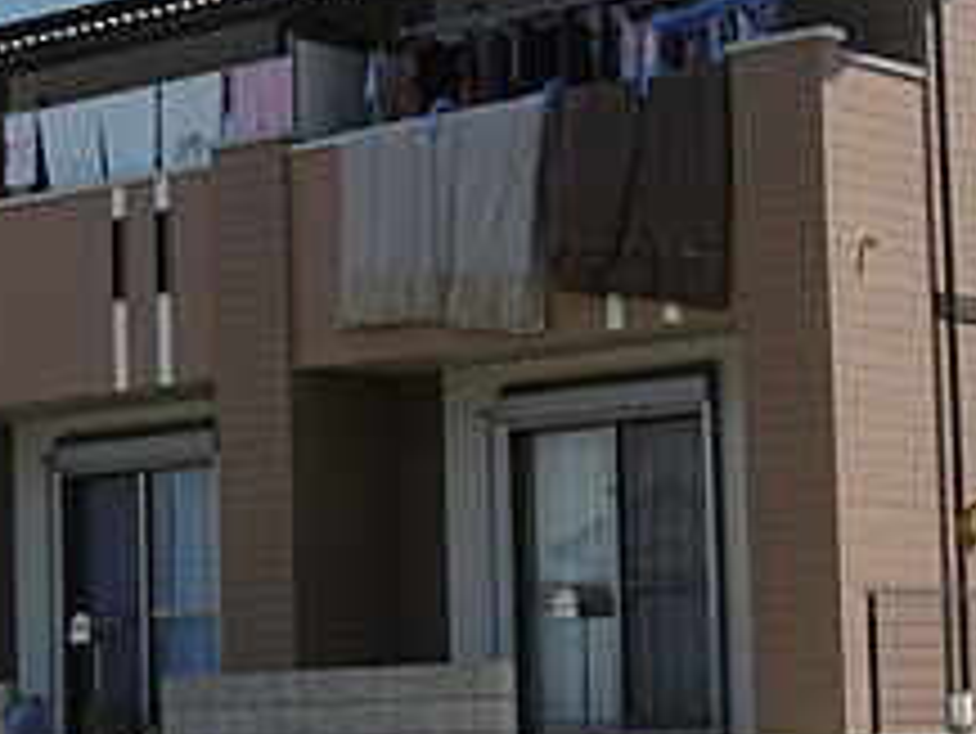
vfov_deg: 11.7
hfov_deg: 15.4
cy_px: 437
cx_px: 220
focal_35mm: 127
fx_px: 3583
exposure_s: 1/800
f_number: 3.8
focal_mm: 7.7
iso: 100
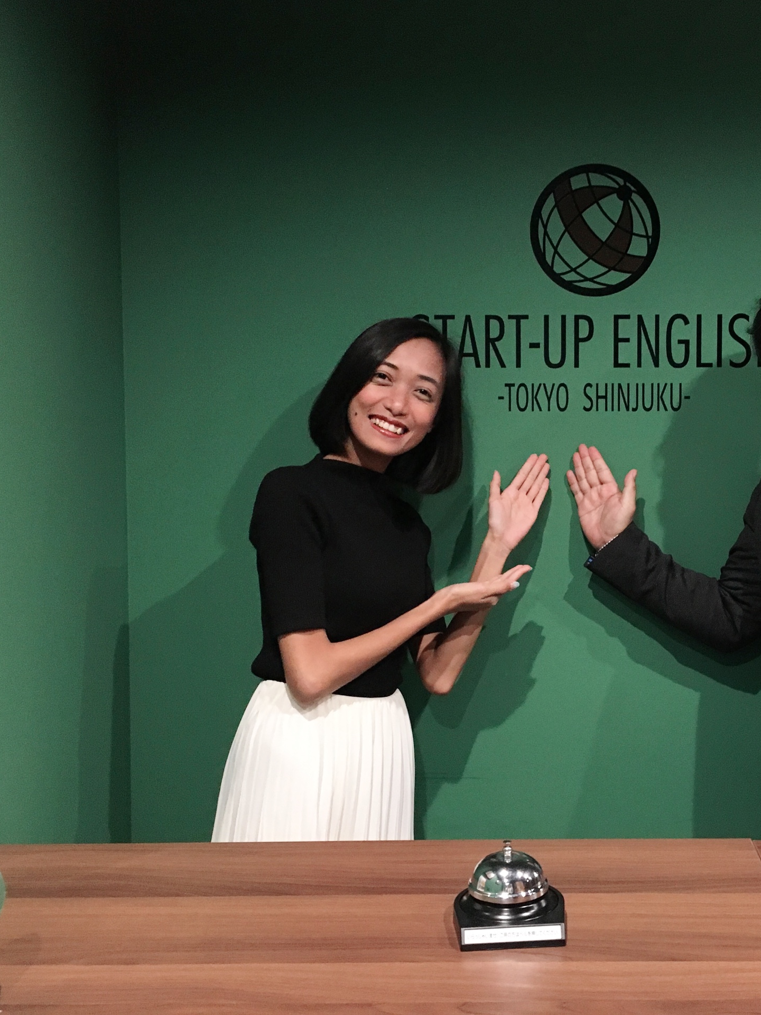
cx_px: 552
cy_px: 504
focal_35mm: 39
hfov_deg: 36.1
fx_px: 1143
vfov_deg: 47.9
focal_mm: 4.15
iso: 200
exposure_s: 1/24
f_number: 2.2
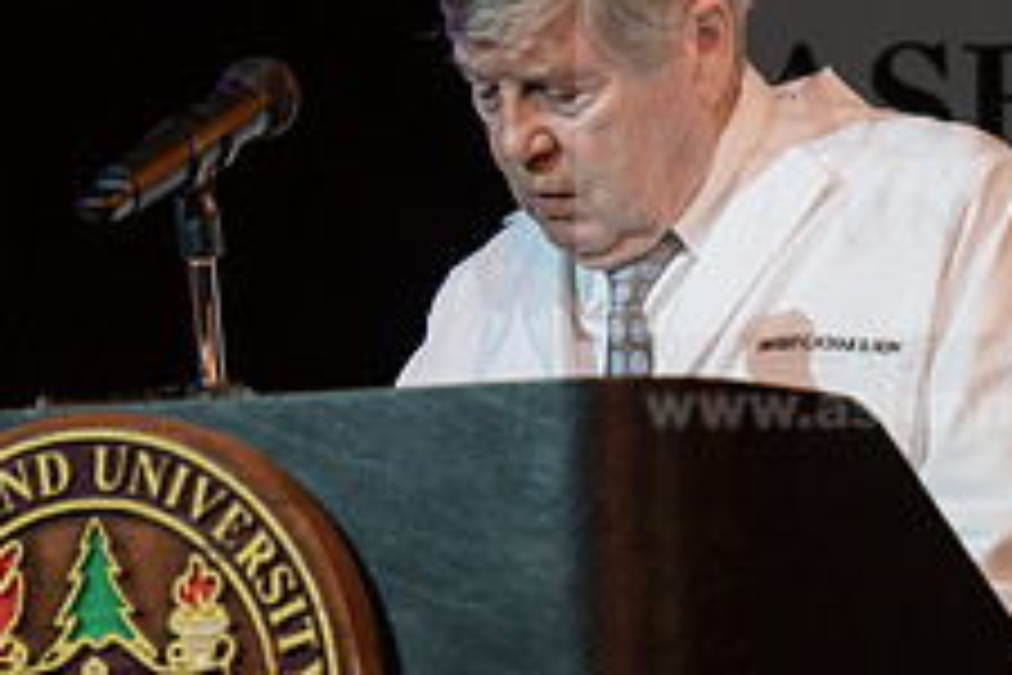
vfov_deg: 3.1
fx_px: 12312
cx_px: 441
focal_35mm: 438
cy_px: 502
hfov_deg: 4.7
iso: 1000
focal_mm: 170
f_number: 3.2
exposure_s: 1/200
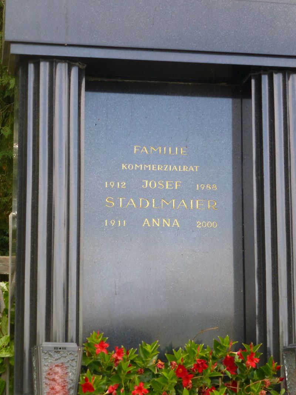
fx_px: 1095
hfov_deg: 15.4
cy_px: 198
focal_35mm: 96
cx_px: 148
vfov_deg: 20.4
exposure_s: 1/125
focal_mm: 17.1
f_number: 5.3
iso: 400
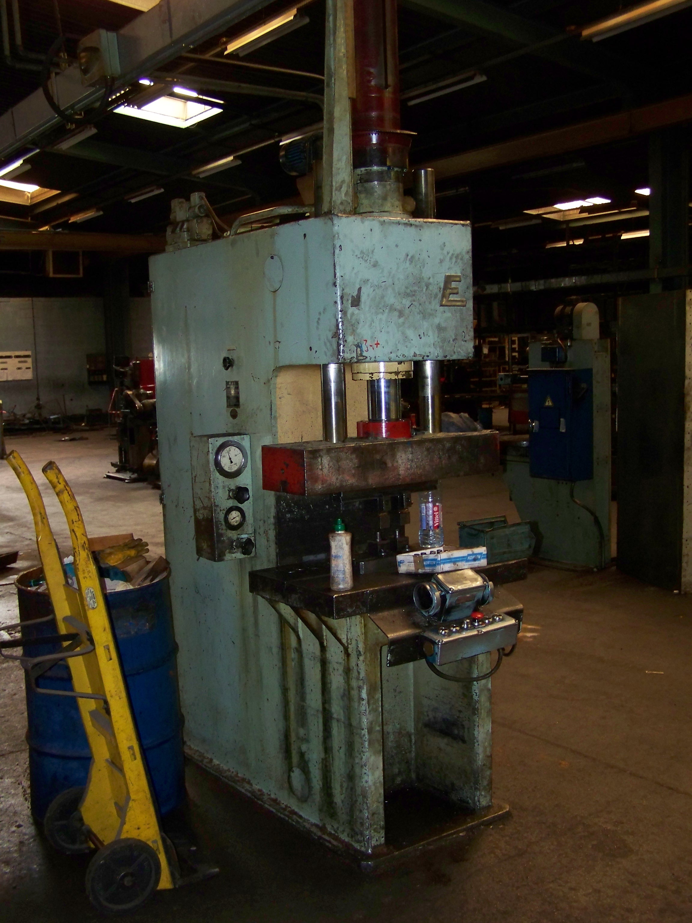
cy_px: 462
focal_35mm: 38
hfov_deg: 37.7
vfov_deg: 49.0
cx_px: 346
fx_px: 1013
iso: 200
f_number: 2.8
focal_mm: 6.3
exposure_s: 1/30
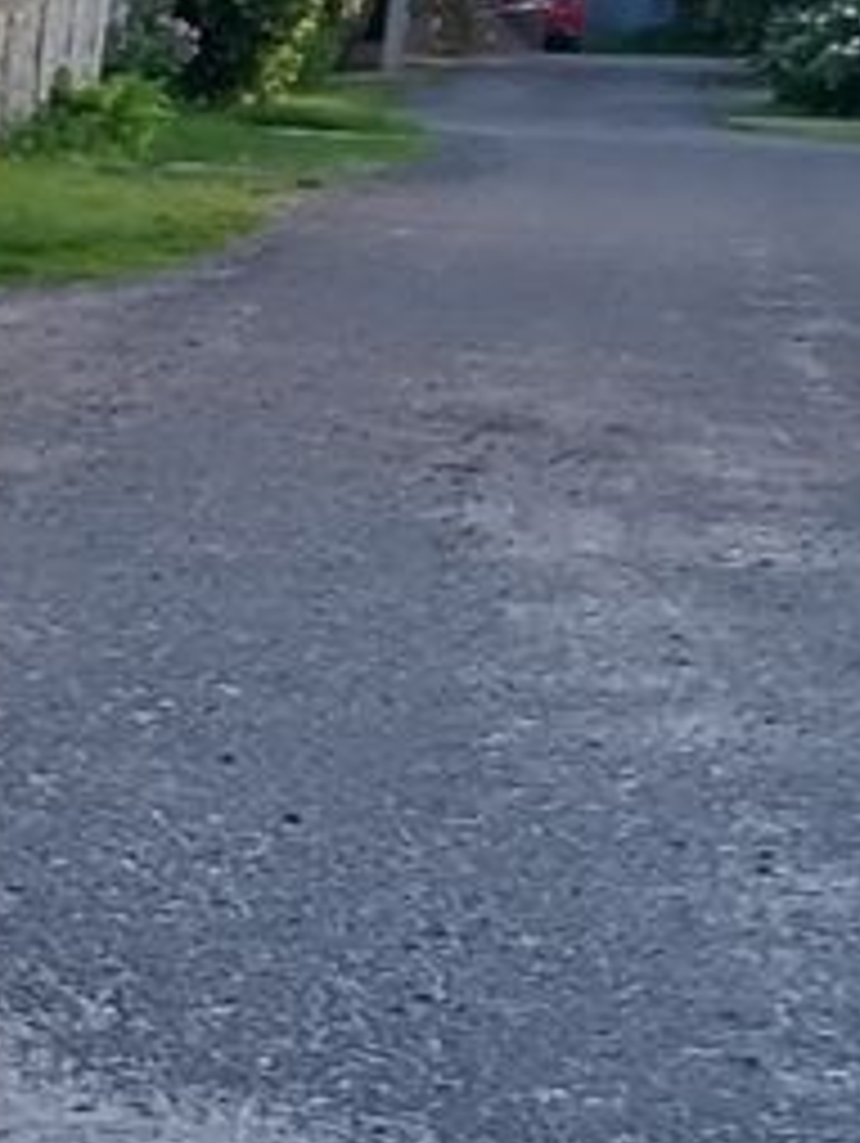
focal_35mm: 170
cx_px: -1756
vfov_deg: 11.3
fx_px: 5622
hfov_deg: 7.6
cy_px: 1458
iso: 101
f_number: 1.8
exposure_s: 1/50
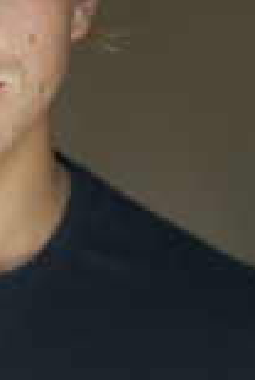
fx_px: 3702
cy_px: 446
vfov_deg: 5.8
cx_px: -72
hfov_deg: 3.9
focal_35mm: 350
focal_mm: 85
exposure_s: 1/3200
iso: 800
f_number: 1.8
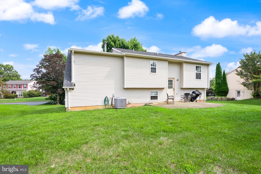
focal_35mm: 16
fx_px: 116
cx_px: 130
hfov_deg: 96.7
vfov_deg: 73.8
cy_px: 87
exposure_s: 1/320
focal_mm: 16
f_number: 9
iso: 800
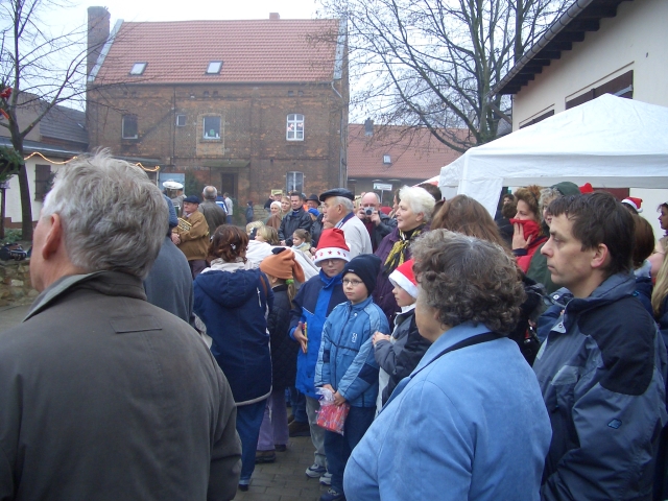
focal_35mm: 35
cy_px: 250
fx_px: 675
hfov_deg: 52.6
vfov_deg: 40.7
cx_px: 334
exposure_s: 1/50
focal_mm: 5.8
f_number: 2.6
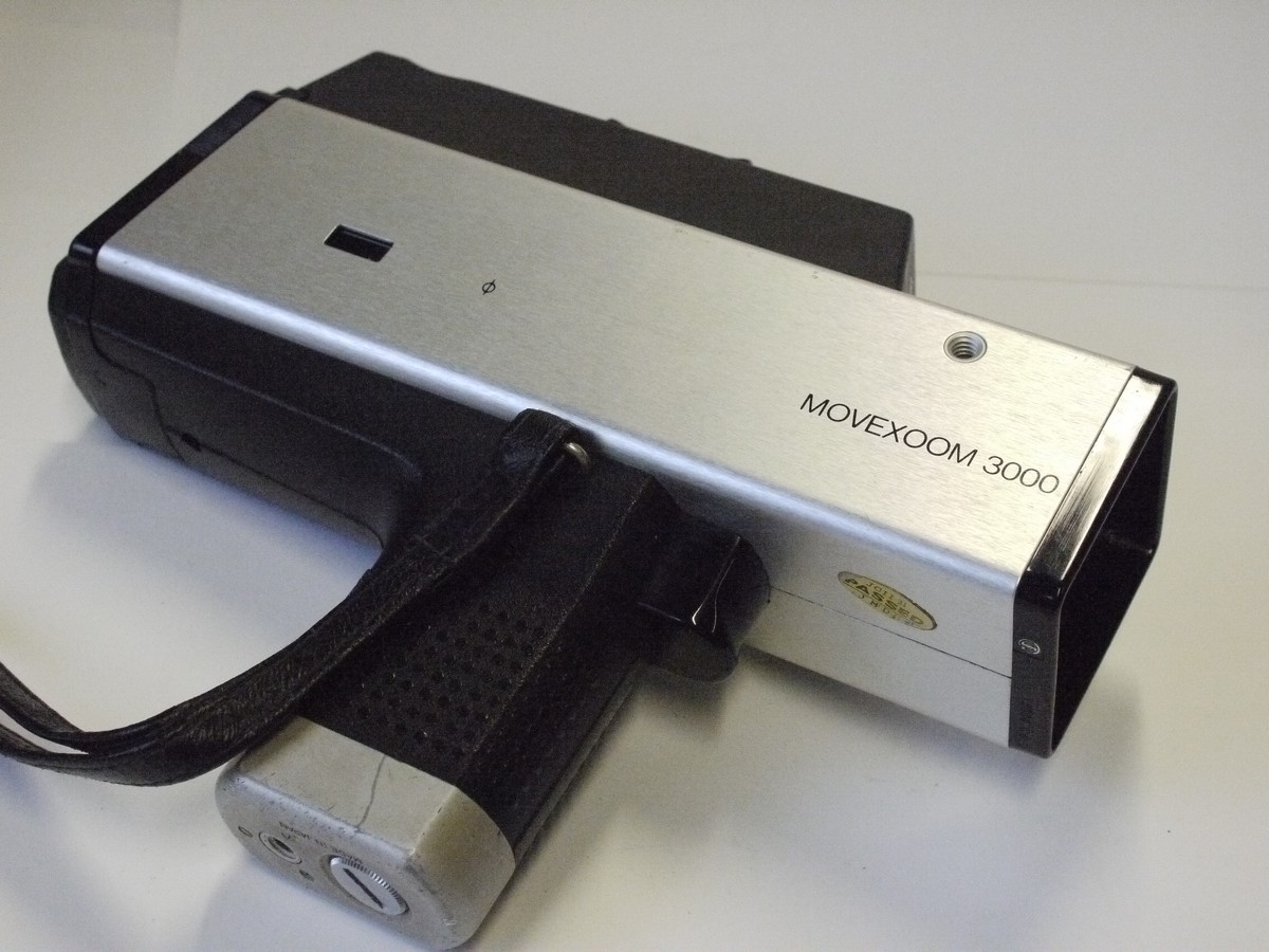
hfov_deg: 32.2
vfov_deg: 24.4
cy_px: 476
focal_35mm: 60
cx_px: 634
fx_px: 2200
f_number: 6.3
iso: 3200
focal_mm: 30
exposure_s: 1/500
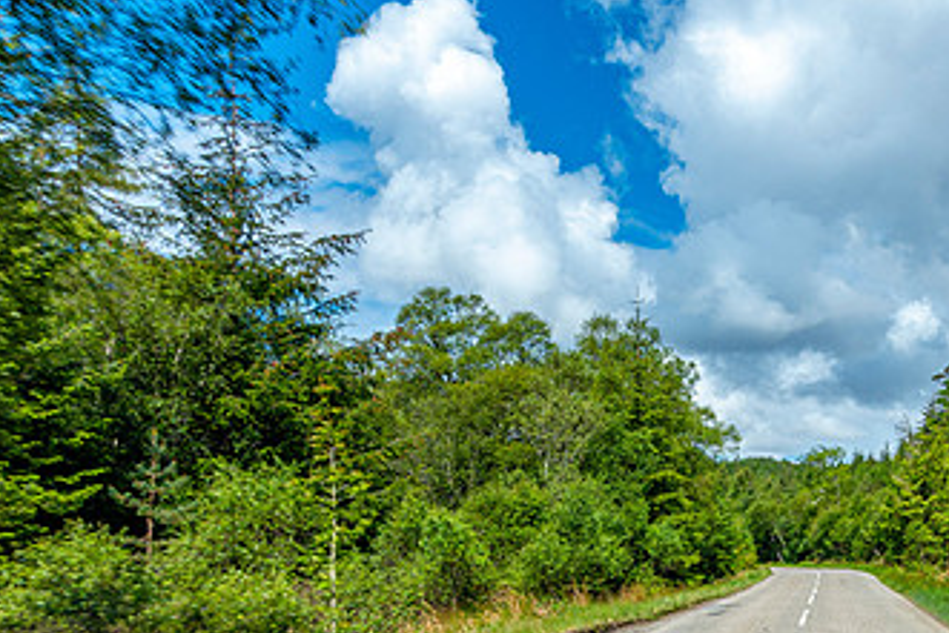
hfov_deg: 44.9
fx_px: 1108
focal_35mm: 42
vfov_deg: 30.9
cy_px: 528
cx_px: 708
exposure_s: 1/250
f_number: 7.1
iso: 125
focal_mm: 8.8
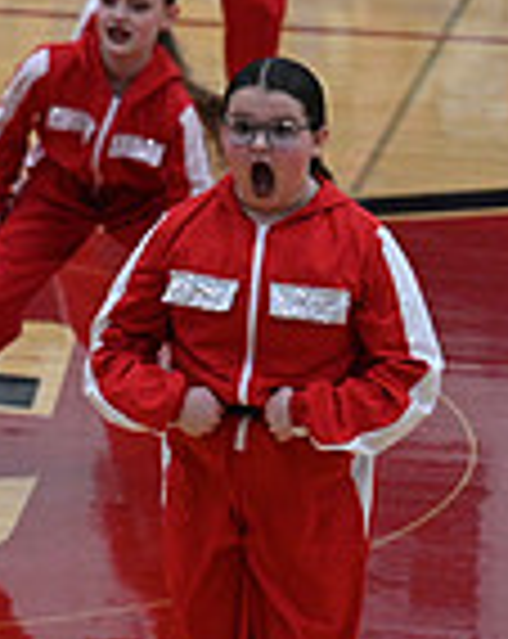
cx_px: -769
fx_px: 9050
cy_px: 209
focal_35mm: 480
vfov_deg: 4.0
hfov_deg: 3.2
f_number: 4
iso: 4000
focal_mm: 125
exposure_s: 1/400
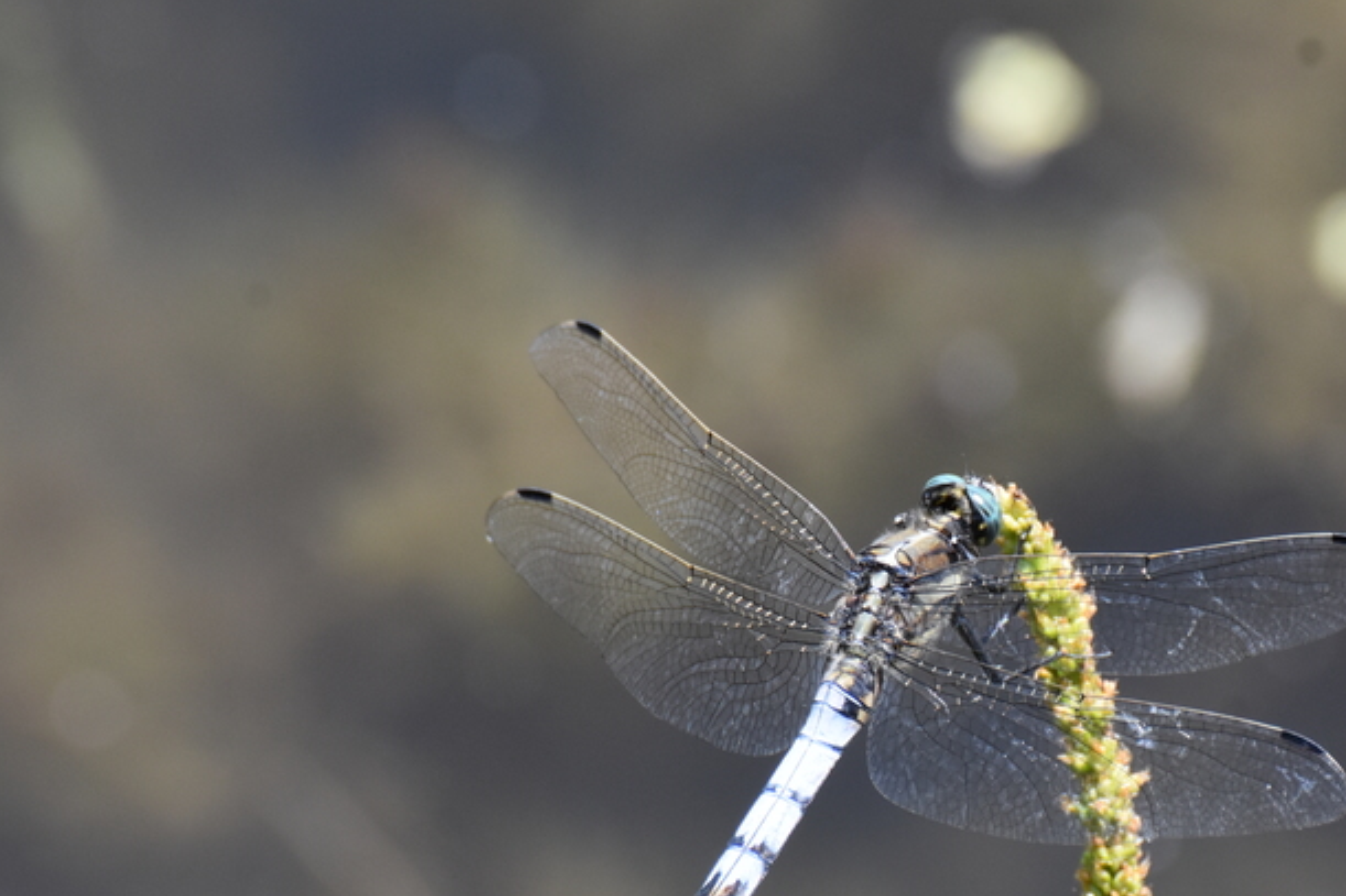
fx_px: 26425
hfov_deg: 2.9
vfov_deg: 1.9
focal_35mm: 707
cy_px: 614
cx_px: 969
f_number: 7.1
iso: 800
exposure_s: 1/800
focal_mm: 300
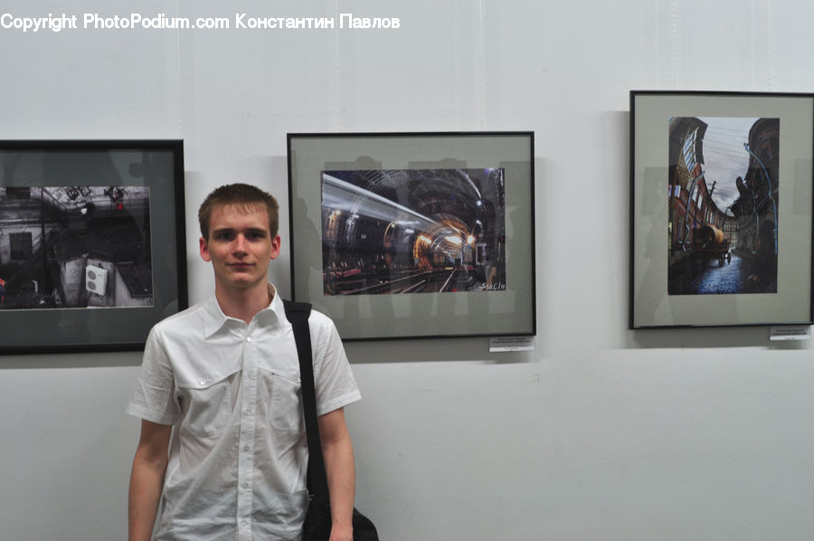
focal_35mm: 42
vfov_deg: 31.8
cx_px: 407
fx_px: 949
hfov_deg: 46.4
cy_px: 270
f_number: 6.3
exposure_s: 1/13
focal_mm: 28
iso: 200
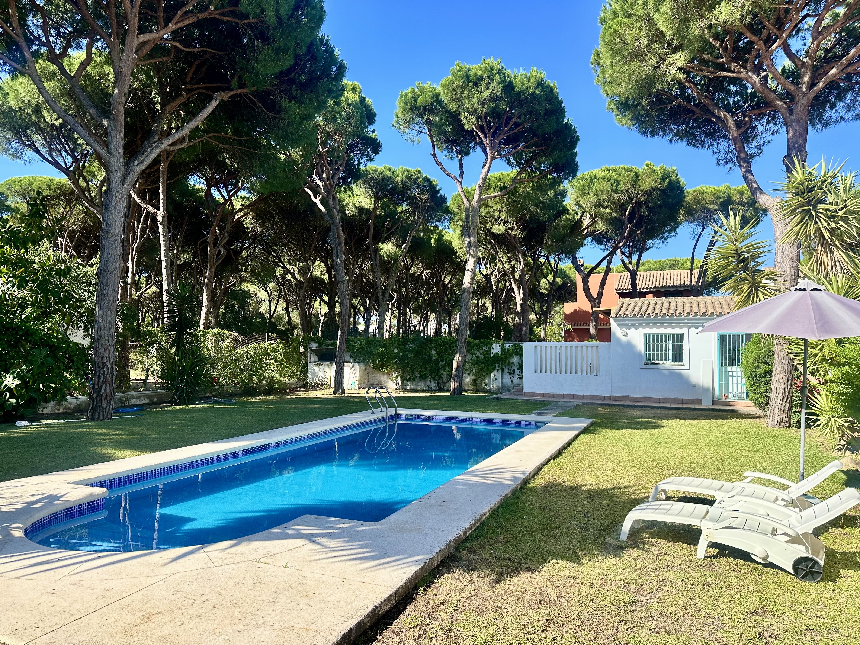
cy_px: 322
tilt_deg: +2.1
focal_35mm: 24
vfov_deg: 56.8
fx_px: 596
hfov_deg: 71.6
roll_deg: -1.2
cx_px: 430
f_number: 1.78
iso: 80
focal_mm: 6.86
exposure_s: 1/2732
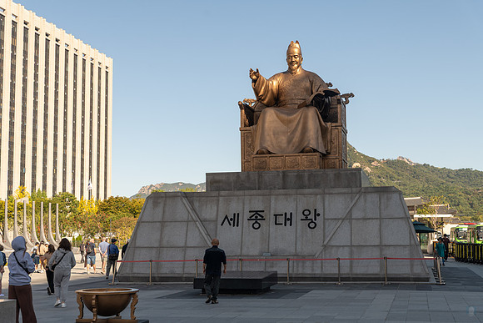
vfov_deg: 25.8
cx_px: 242
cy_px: 162
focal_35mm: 52
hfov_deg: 37.9
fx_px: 703
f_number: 5
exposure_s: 1/500
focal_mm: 52
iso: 64
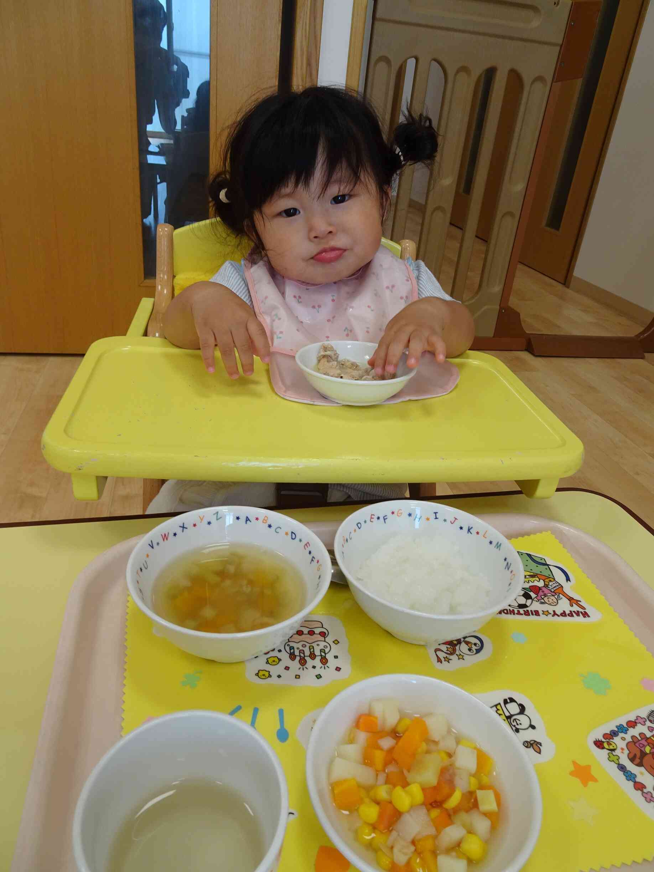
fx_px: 605
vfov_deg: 71.6
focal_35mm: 24
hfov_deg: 56.8
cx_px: 327
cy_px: 436
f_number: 3.5
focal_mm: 4.1
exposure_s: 1/60
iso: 80
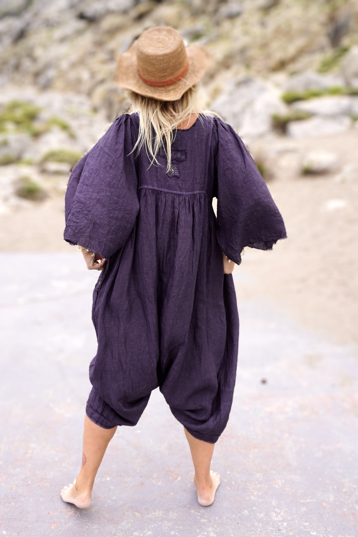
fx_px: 559
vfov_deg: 51.3
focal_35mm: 38
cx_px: 179
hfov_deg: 35.5
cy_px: 268
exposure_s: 1/400
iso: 100
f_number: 5
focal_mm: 25
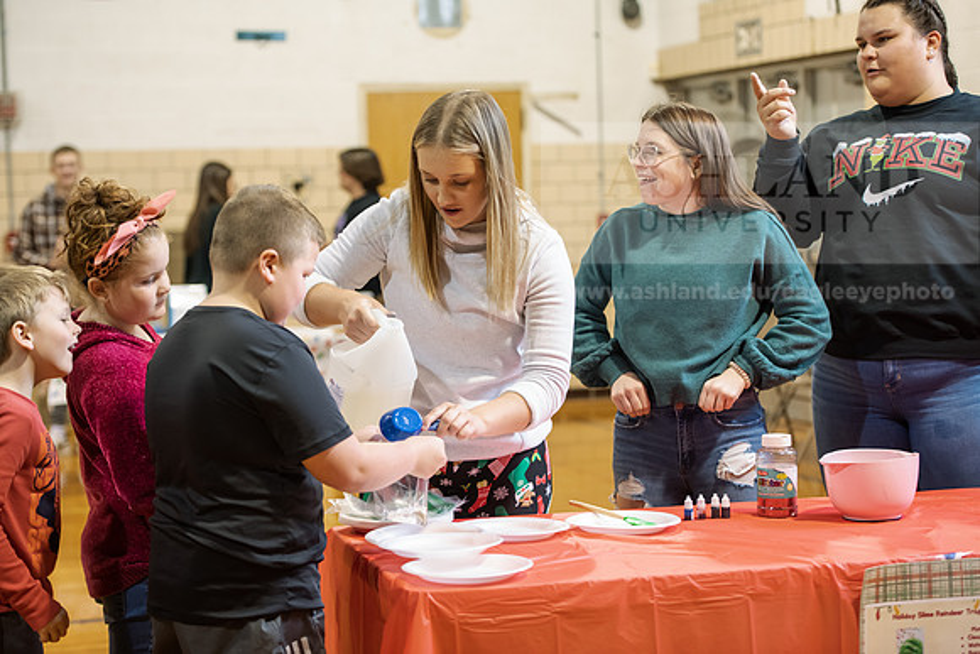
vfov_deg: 17.1
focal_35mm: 80
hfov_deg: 25.4
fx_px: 2178
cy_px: 327
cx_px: 490
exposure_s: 1/160
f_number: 3.2
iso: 1250
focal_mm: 80
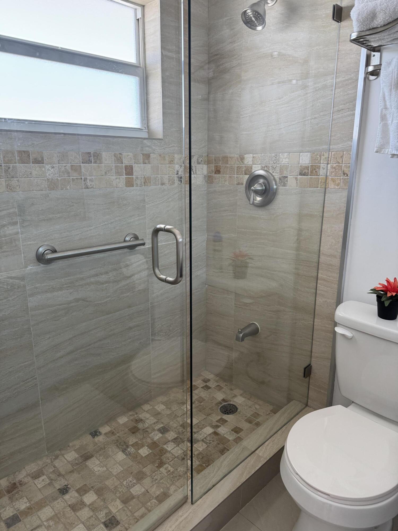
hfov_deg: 56.8
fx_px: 368
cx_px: 199
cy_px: 266
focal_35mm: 24
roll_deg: +0.3
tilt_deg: -15.1
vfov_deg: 71.6
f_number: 1.78
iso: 200
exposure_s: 1/121
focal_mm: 6.76
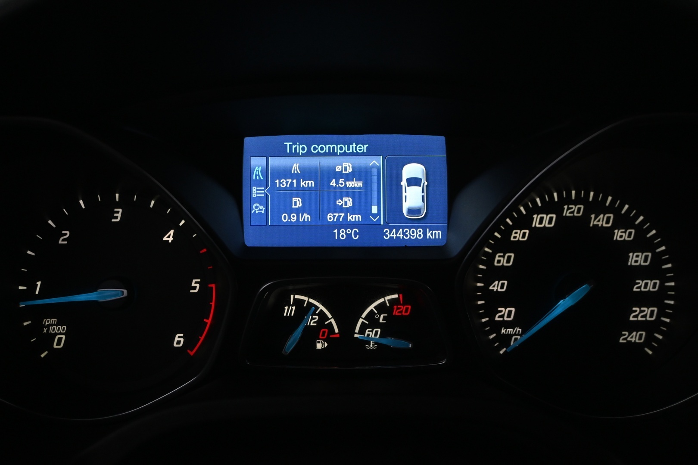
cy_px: 232
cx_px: 349
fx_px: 654
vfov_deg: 39.1
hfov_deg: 56.1
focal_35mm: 34
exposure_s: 1/60
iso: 1600
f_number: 4
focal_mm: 22.5
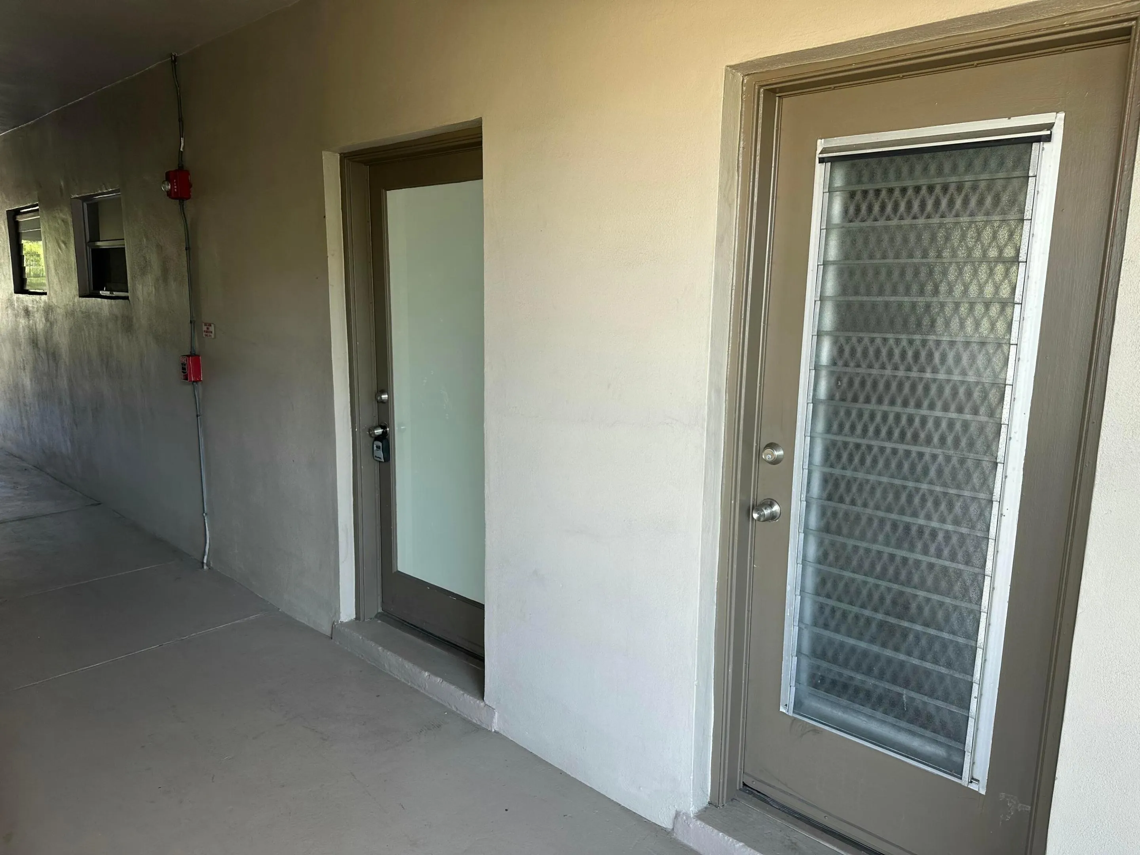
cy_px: 428
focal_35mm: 24
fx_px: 790
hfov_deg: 71.6
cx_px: 570
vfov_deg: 56.8
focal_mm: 6.86
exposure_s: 1/121
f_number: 1.78
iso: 80
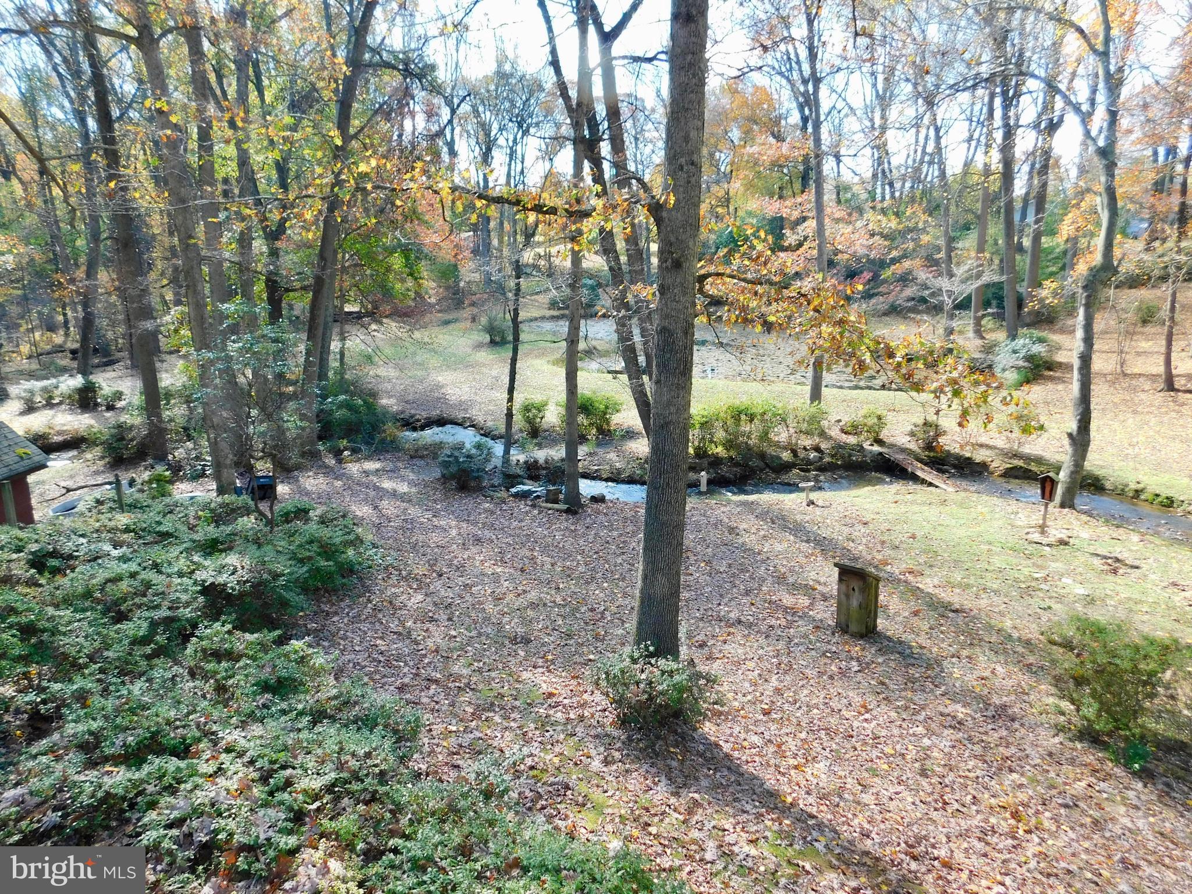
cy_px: 447
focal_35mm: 23
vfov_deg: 58.9
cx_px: 596
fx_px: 792
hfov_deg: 73.9
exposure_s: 1/125
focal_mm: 4
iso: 125
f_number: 3
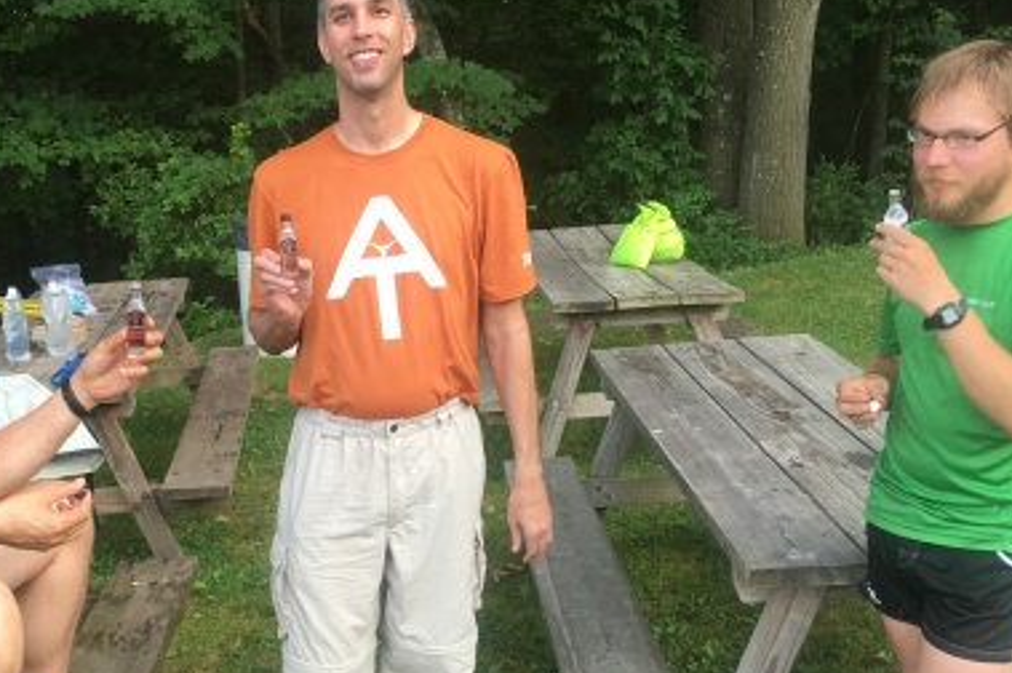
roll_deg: +3.8
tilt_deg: -14.2
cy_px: 451
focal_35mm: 51
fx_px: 1432
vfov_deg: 26.3
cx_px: 393
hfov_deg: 38.7
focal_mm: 4.15
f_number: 2.2
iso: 32
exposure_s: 1/60
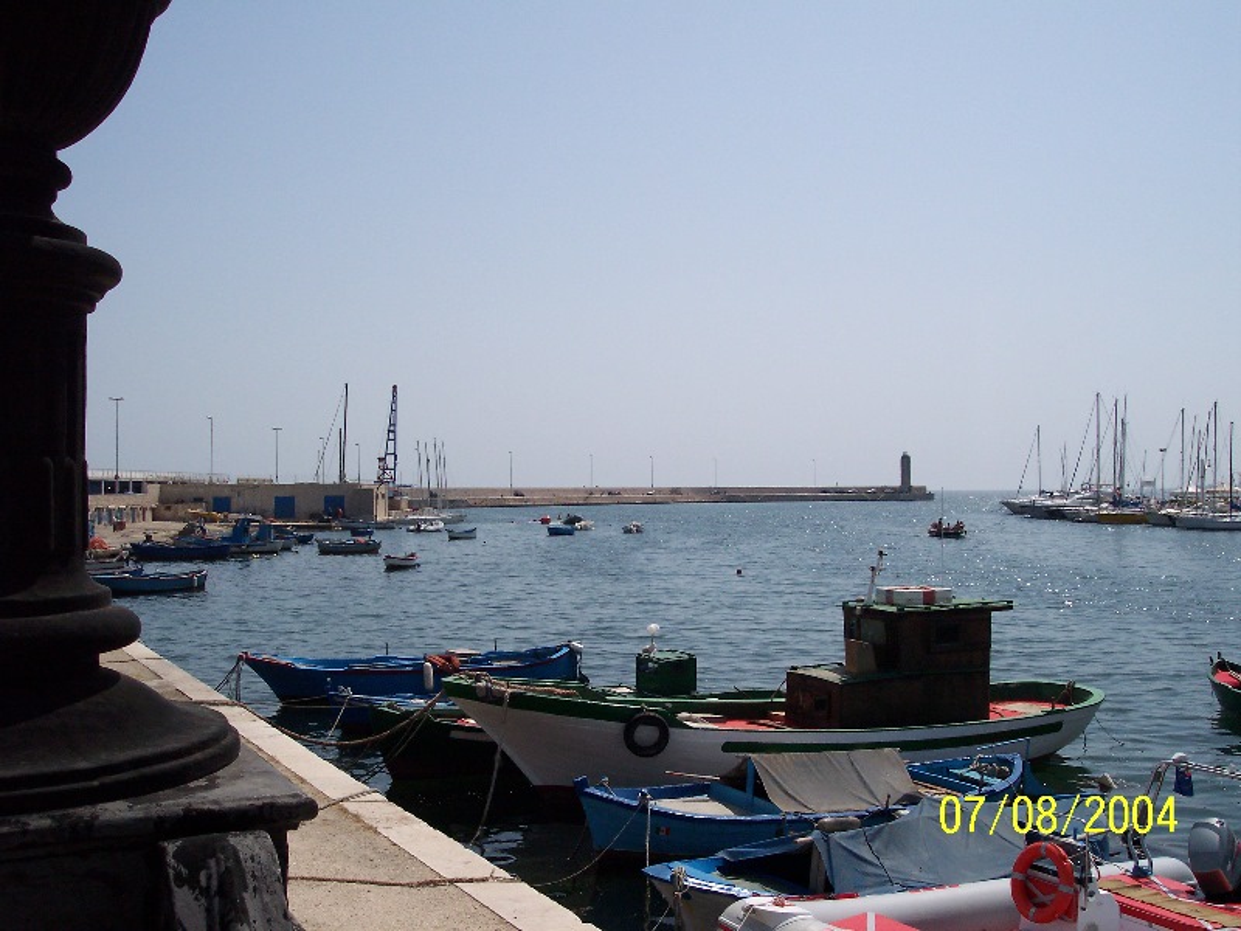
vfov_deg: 37.7
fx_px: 1362
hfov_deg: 49.0
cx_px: 620
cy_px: 466
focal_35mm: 38
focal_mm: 8
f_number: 4.8
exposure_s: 1/1000
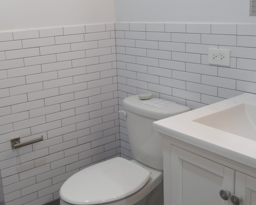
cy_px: 75
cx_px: 110
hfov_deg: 42.8
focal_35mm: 43
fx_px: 326
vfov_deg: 34.7
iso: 200
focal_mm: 4
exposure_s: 1/30
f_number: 3.2
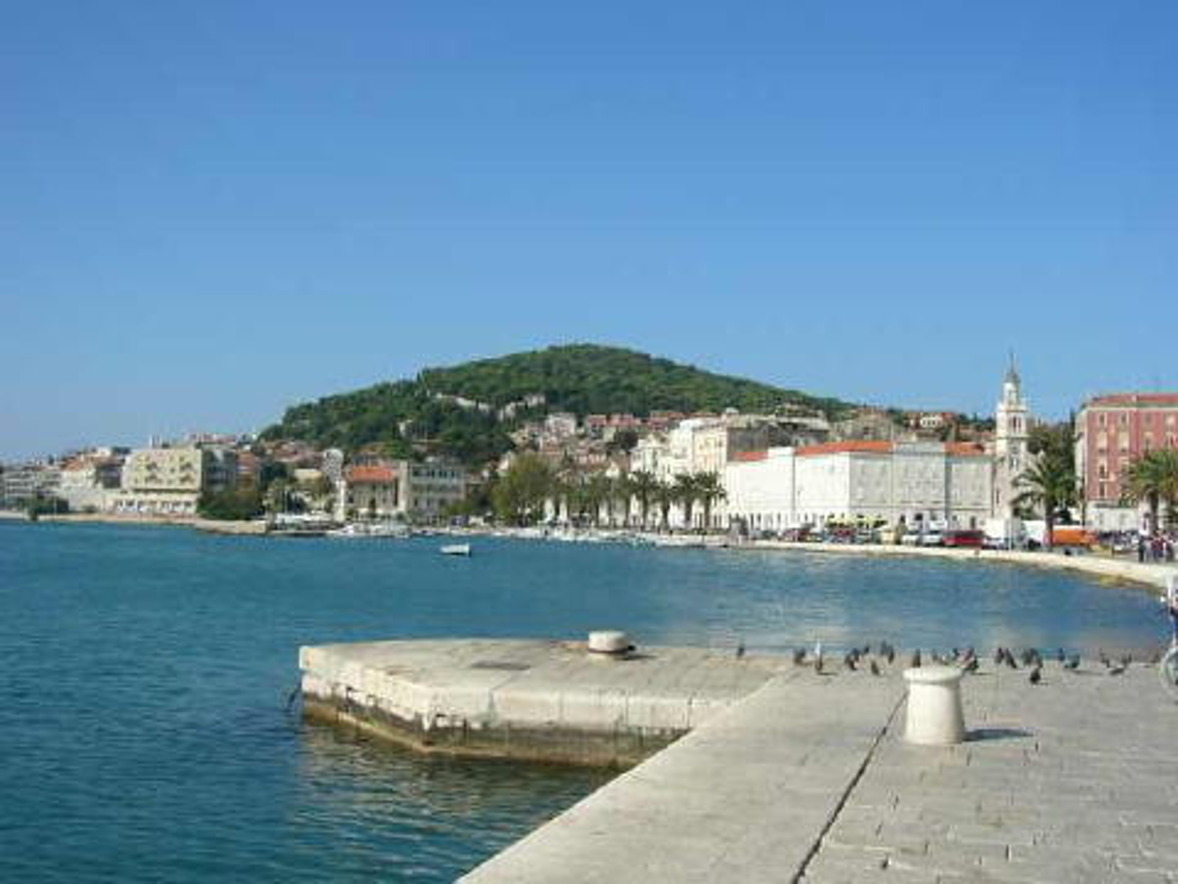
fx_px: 1293
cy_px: 442
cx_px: 589
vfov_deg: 37.7
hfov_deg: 49.0
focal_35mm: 38
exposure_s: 1/160
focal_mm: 6.3
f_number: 8.3
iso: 50
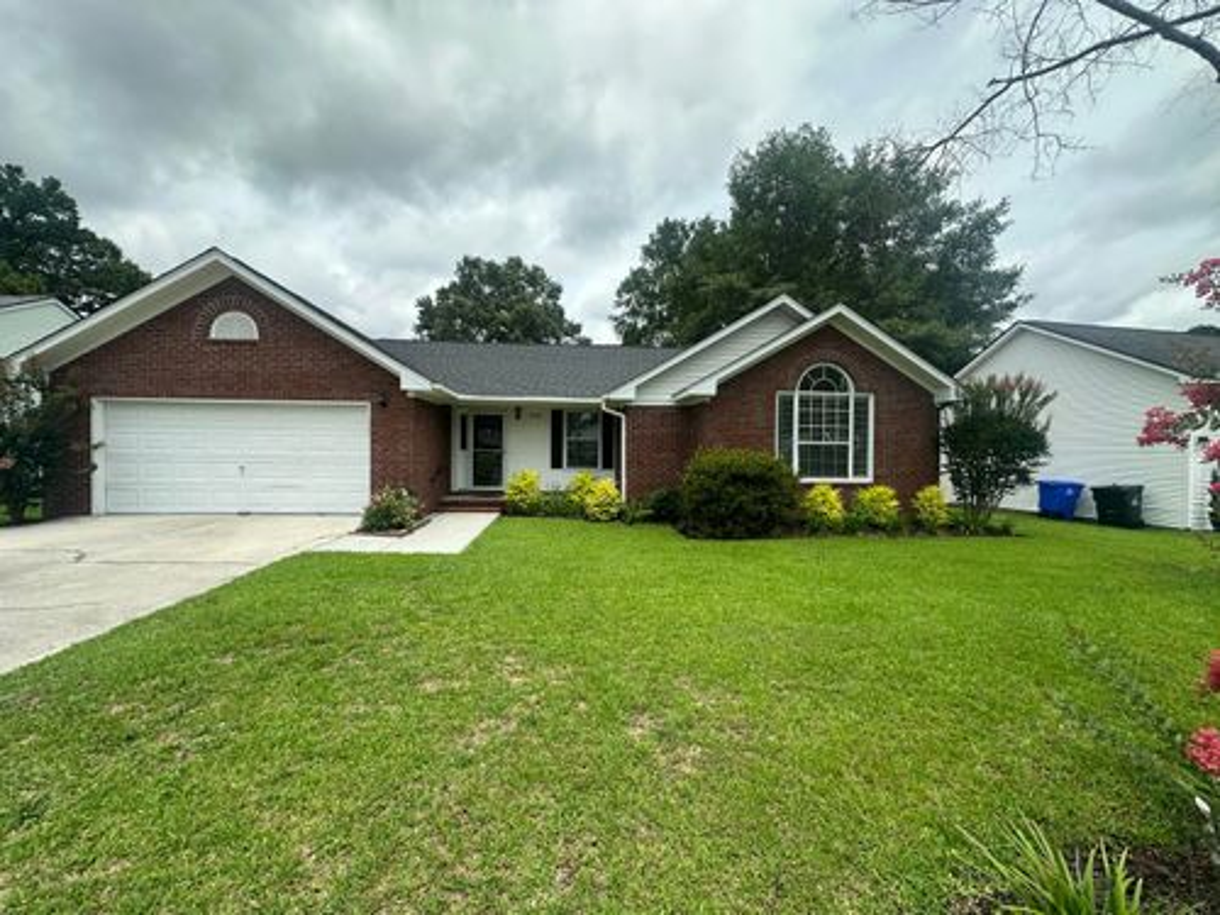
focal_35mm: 14
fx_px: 493
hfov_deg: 102.1
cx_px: 610
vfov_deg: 85.7
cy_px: 458
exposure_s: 1/1383
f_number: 2.2
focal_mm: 2.22
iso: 40
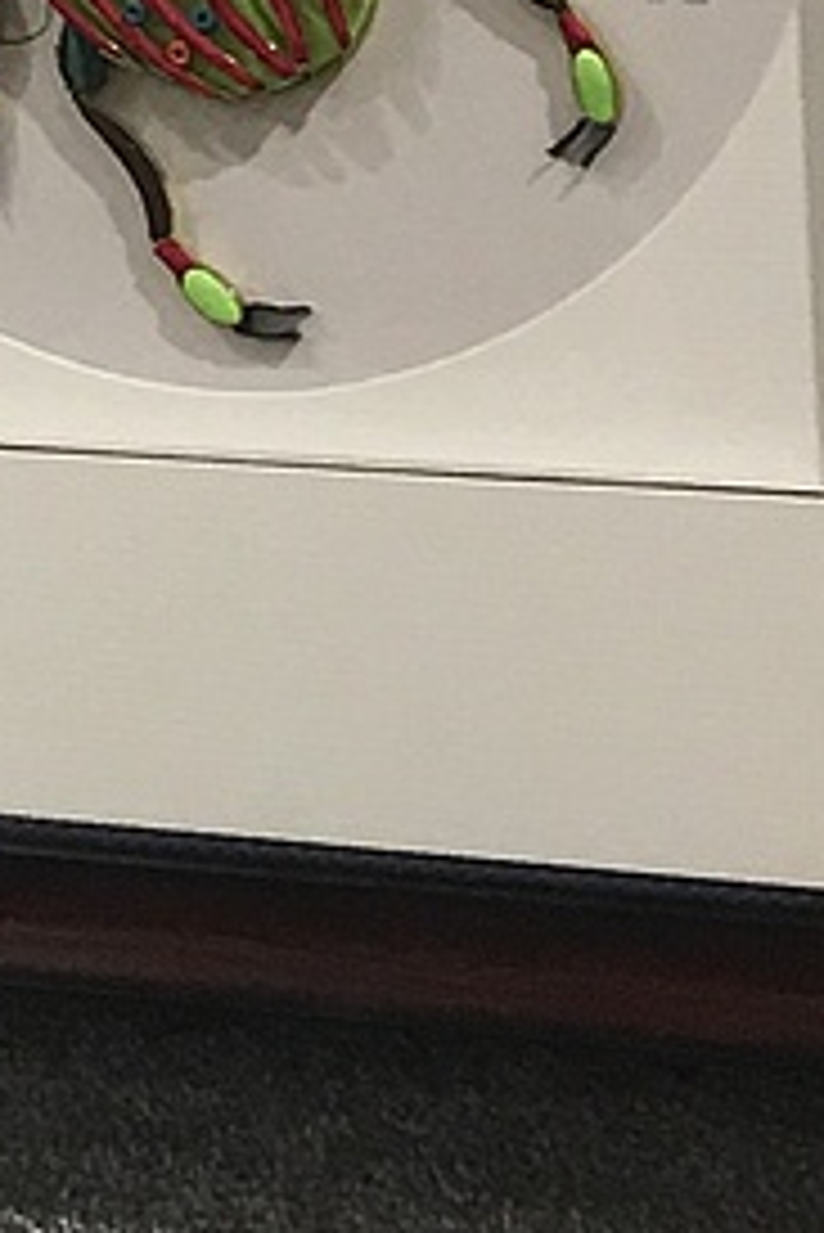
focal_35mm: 188
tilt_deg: +12.9
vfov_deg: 10.4
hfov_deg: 6.5
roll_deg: -4.6
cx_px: -1941
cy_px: -781
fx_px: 6446
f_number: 2.2
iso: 25
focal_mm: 4.15
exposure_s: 1/33
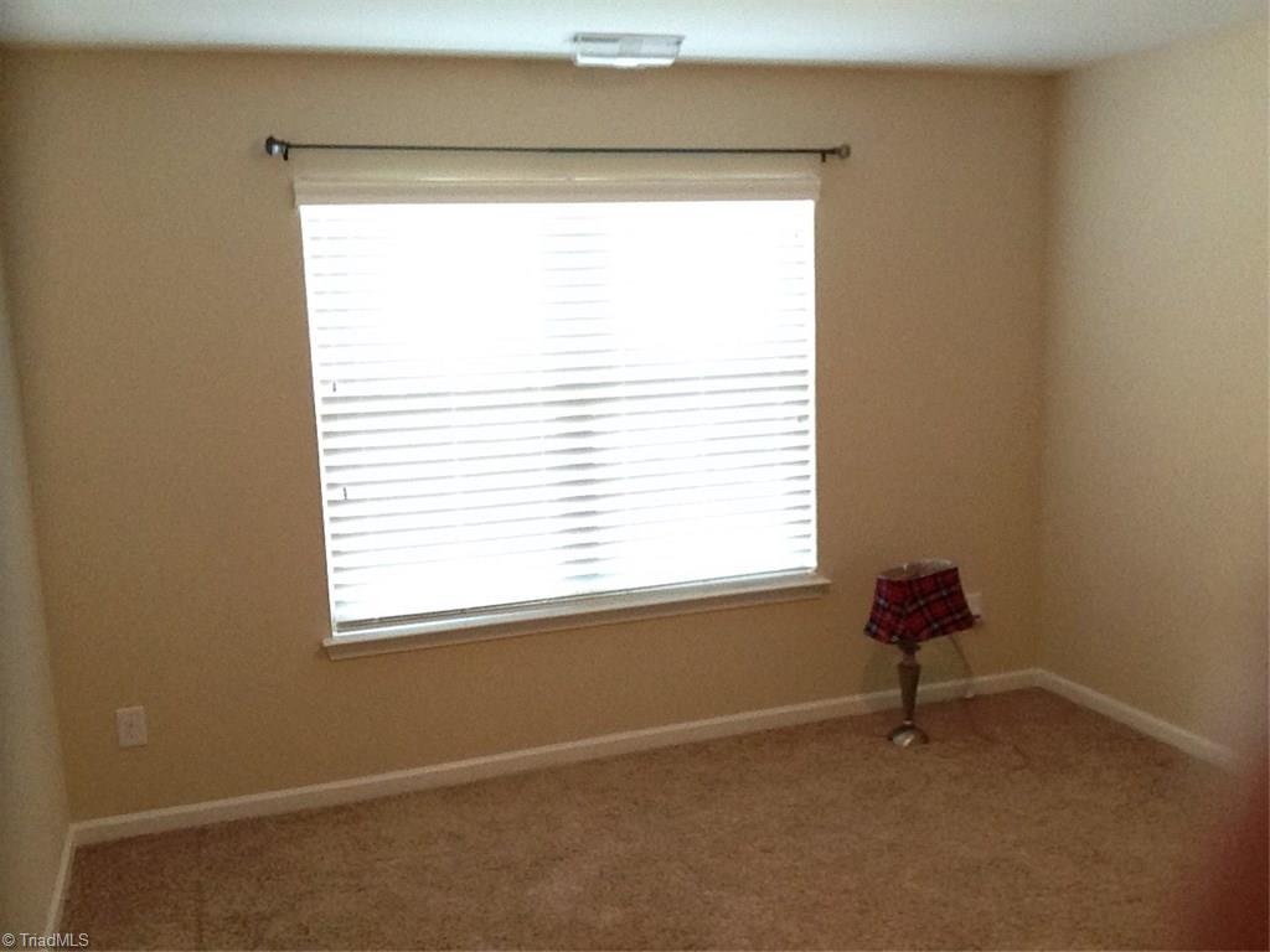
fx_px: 1284
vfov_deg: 40.7
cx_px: 635
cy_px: 476
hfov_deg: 52.6
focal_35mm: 35
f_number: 2.4
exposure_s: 1/30
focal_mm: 2.18
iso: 125
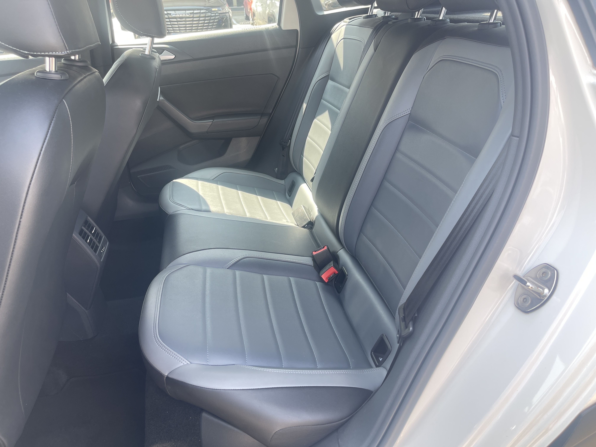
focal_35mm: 25
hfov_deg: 69.4
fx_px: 430
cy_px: 224
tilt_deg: -27.0
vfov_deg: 54.9
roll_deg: +1.4
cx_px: 298
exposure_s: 1/121
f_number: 1.6
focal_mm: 5.1
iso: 40
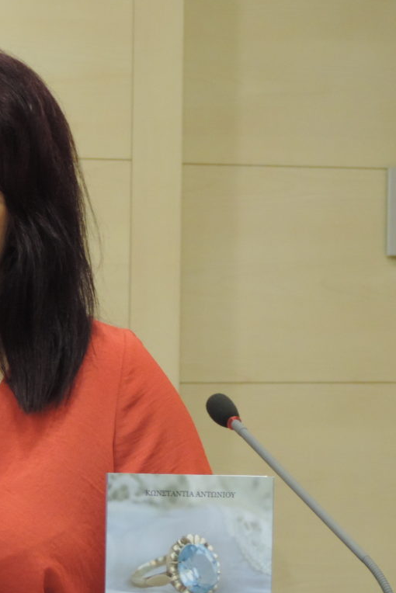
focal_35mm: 216
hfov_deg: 6.4
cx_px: 85
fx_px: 3560
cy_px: 296
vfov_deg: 9.5
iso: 800
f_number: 4.4
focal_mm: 27.6
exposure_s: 1/20
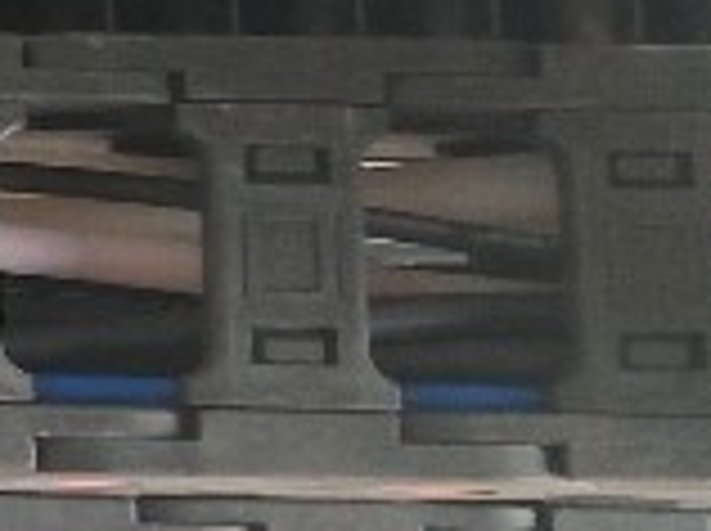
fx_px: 3897
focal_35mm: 190
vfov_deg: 7.7
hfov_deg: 9.6
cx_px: -788
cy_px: -81
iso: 231
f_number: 1.8
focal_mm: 3.95
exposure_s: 1/100
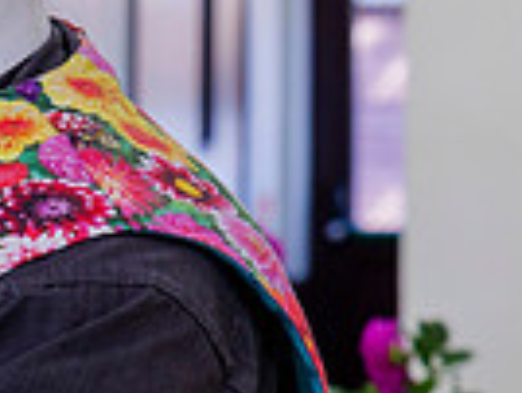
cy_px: 25
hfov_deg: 7.6
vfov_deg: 6.0
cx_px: -557
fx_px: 3762
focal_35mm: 249
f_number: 5.6
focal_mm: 60
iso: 1250
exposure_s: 1/60
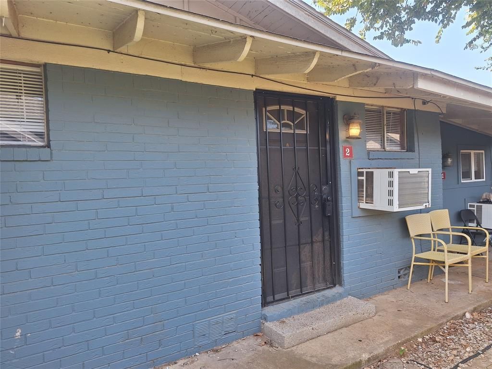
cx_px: 246
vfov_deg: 58.9
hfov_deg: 73.9
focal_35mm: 23
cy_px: 184
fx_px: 327
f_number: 1.8
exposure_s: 1/330
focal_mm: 5.54
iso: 40
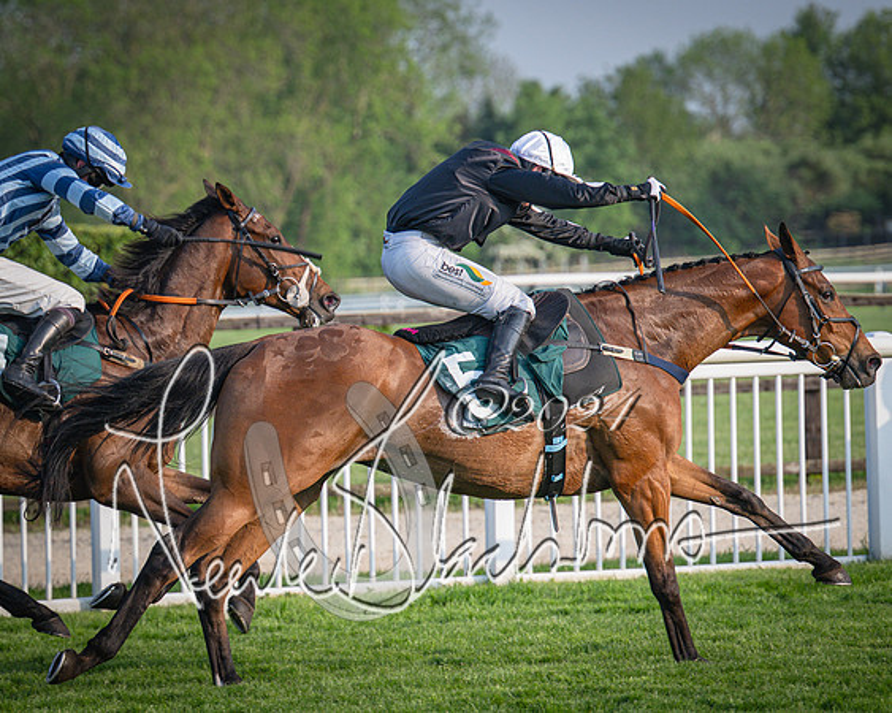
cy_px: 356
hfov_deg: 6.8
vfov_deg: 5.5
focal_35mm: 283
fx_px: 7464
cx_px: 379
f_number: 4
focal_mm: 160
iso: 400
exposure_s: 1/1600
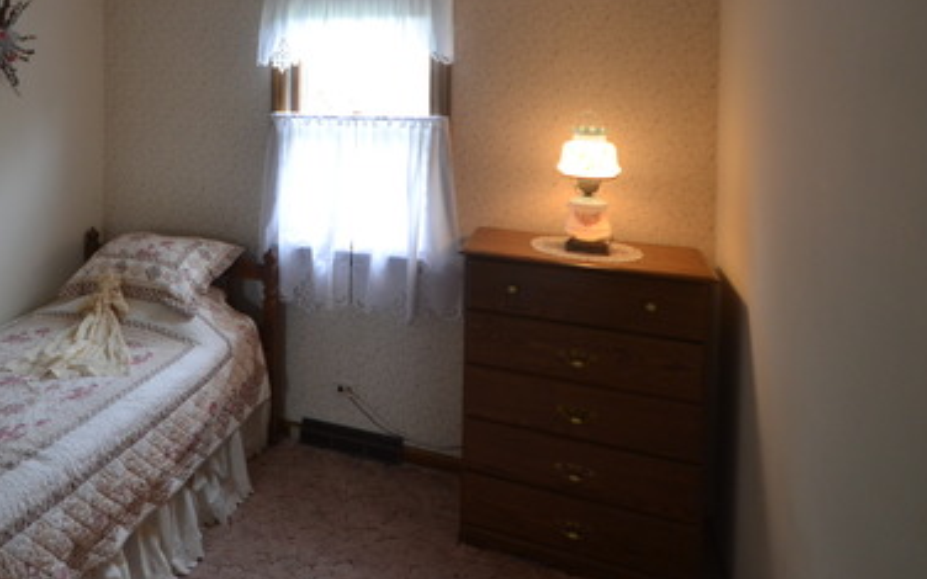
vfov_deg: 44.3
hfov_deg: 67.5
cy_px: 83
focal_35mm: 26
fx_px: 657
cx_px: 274
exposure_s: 1/60
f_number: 4
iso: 560
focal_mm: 10
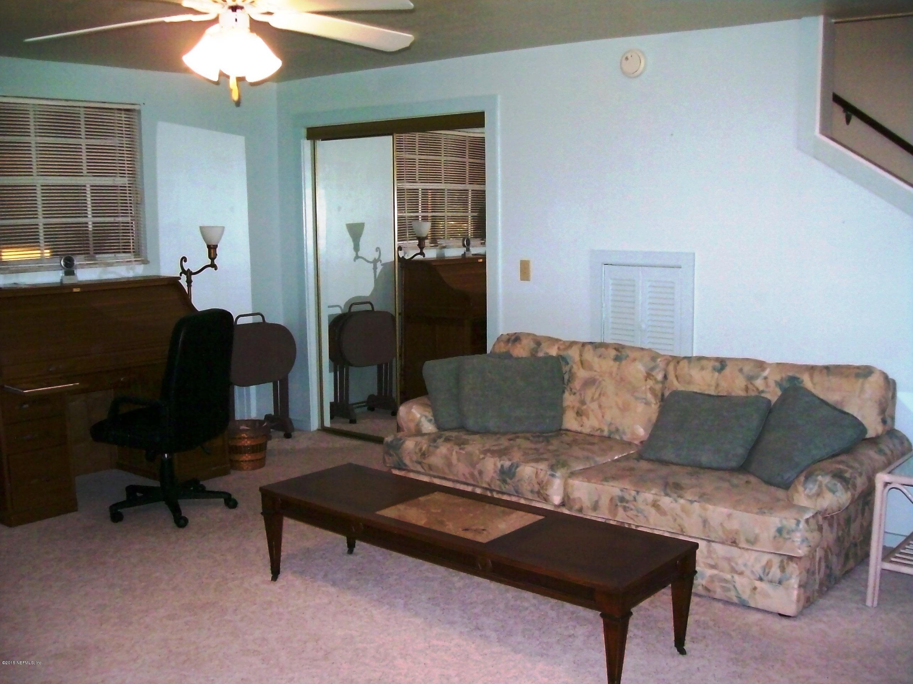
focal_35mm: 36
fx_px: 949
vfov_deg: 39.6
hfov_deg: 51.4
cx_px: 456
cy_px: 342
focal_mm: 6
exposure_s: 1/64
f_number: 2.7
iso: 160
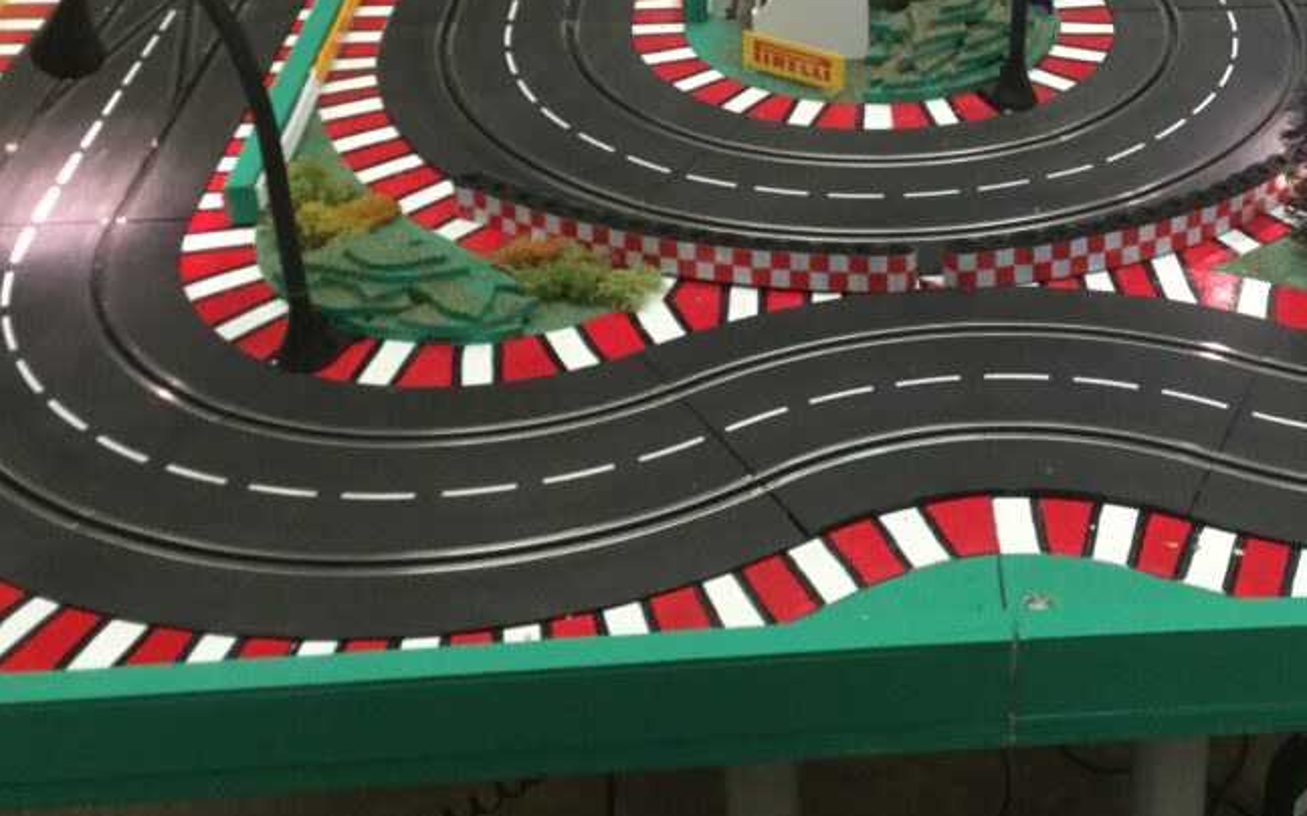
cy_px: 87
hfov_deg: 38.1
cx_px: 935
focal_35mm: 52
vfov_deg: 24.2
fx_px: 1852
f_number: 2.4
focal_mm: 3.3
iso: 160
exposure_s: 1/33
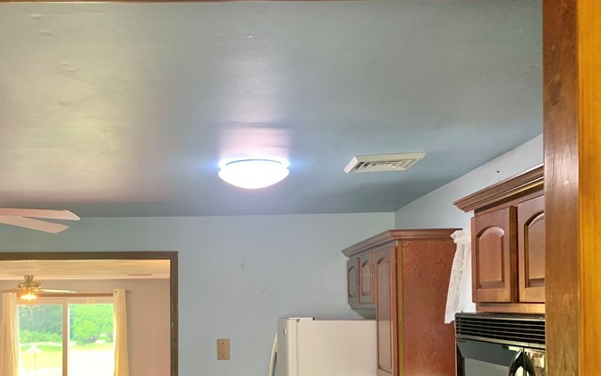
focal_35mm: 42
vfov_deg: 29.9
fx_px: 688
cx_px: 192
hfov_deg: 46.3
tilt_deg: +1.3
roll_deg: -0.2
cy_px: 292
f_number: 1.8
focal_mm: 4.25
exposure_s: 1/60
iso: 160
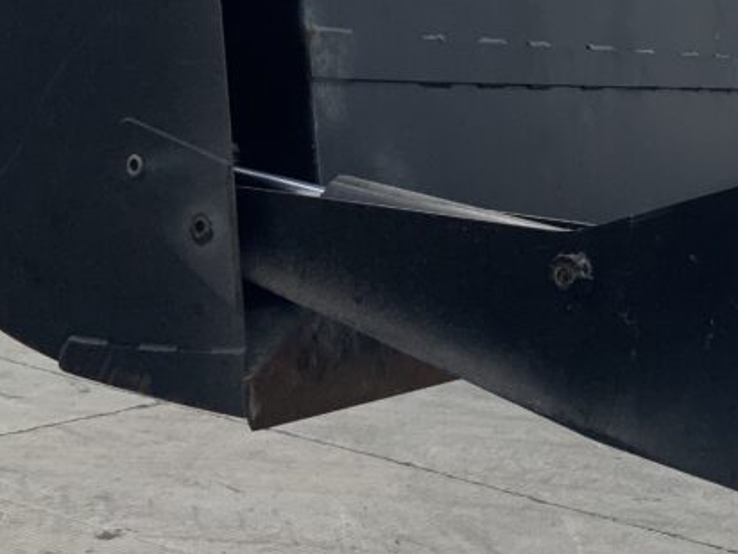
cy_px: 97
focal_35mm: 72
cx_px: 656
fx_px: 1535
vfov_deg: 20.2
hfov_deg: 26.2
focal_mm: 3
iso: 20
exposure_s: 1/4785
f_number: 1.8
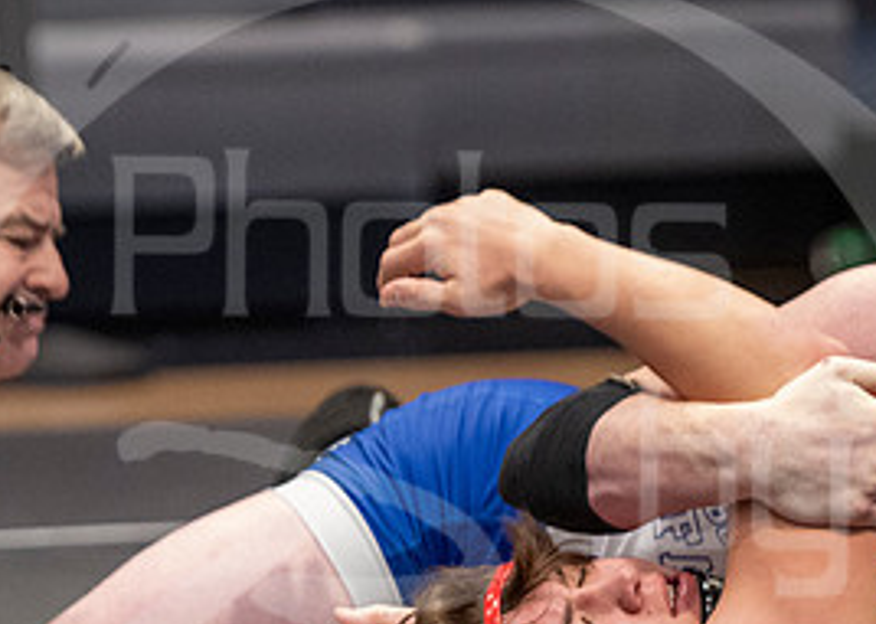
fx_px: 12132
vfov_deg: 2.9
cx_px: 424
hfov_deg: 4.1
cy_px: 940
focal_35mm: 488
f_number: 2.8
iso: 3200
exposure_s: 1/1000
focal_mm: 135
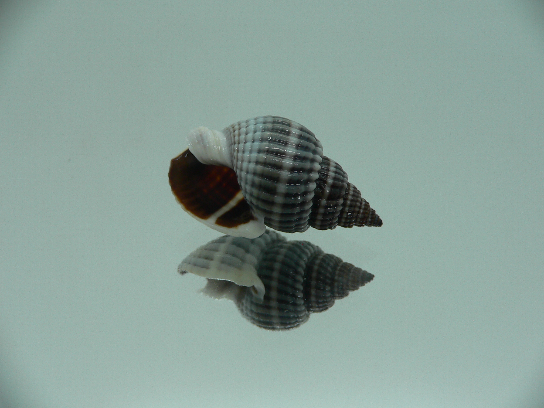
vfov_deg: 40.7
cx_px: 272
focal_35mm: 35
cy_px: 204
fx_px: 550
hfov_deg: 52.6
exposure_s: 1/60
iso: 80
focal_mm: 4.6
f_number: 2.8
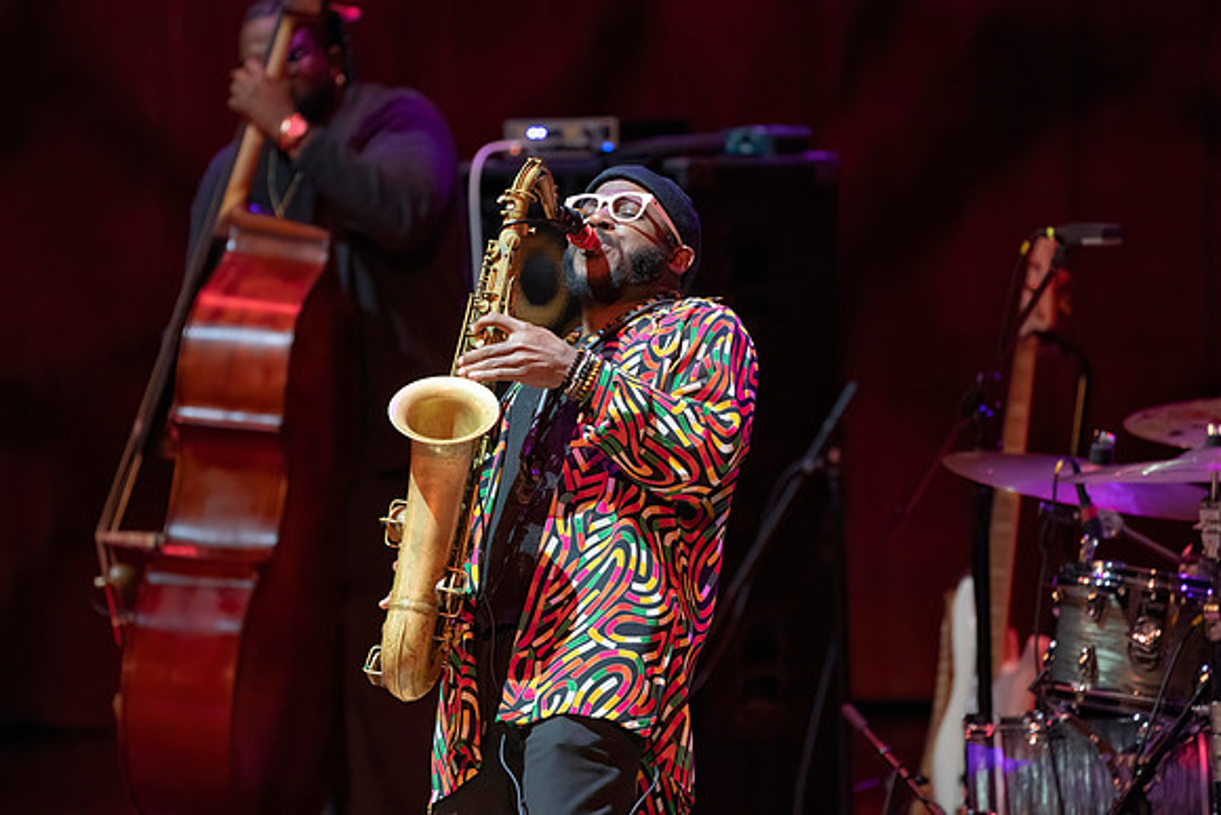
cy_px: 408
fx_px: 11805
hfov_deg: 5.9
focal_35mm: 348
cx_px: 610
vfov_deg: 4.0
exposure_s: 1/320
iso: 5000
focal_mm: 348
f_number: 5.6
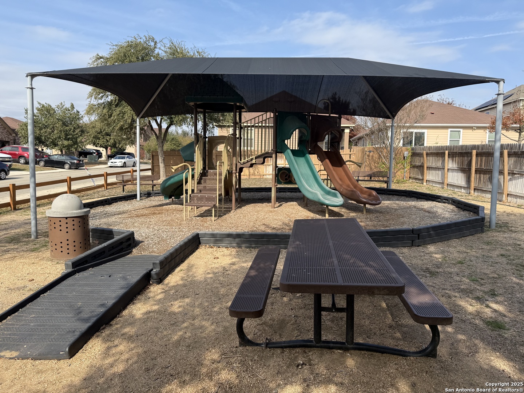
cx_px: 262
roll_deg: -0.7
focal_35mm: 24
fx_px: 363
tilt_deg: -3.6
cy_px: 196
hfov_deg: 71.6
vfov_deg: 56.8
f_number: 1.78
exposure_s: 1/2907
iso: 80
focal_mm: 6.76
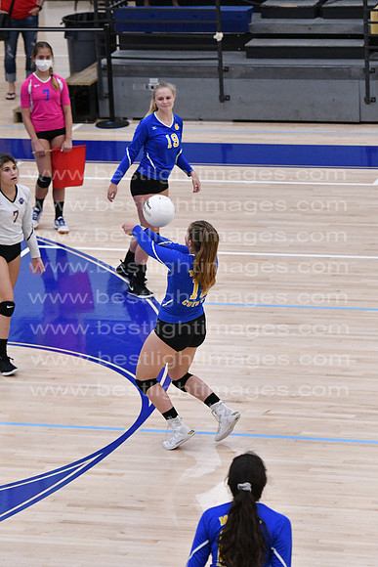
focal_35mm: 174
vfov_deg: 11.8
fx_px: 2739
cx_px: 189
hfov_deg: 7.9
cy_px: 284
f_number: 3.2
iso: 6400
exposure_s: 1/1250
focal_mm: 116
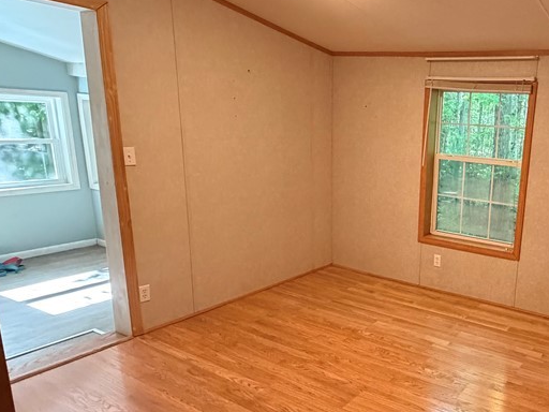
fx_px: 444
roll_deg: -5.2
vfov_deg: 49.7
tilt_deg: -11.2
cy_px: 224
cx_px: 470
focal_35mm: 28
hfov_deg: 56.7
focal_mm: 2.22
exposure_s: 1/60
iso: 640
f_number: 2.2
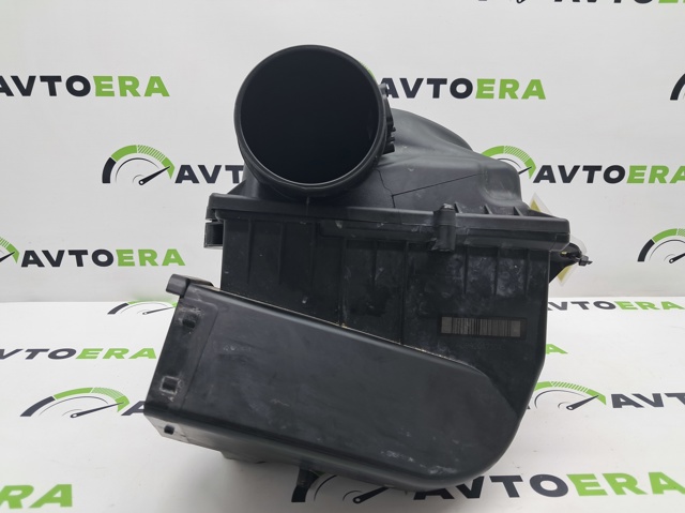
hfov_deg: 65.4
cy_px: 256
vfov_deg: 51.3
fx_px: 534
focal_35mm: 27
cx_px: 342
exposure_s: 1/50
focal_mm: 4
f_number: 1.8
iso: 50
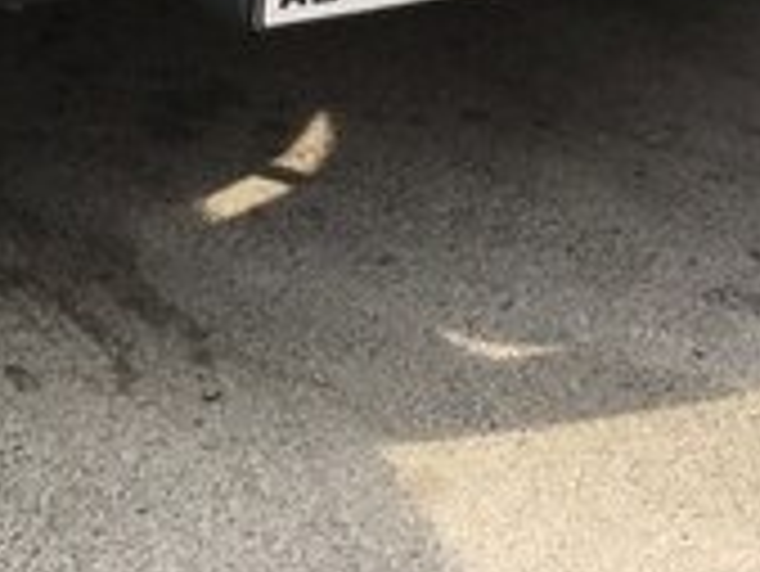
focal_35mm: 113
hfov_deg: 15.9
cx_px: -400
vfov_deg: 12.1
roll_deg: -0.4
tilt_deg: -17.8
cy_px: -453
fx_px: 2483
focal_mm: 4.15
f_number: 2.2
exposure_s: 1/326
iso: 25
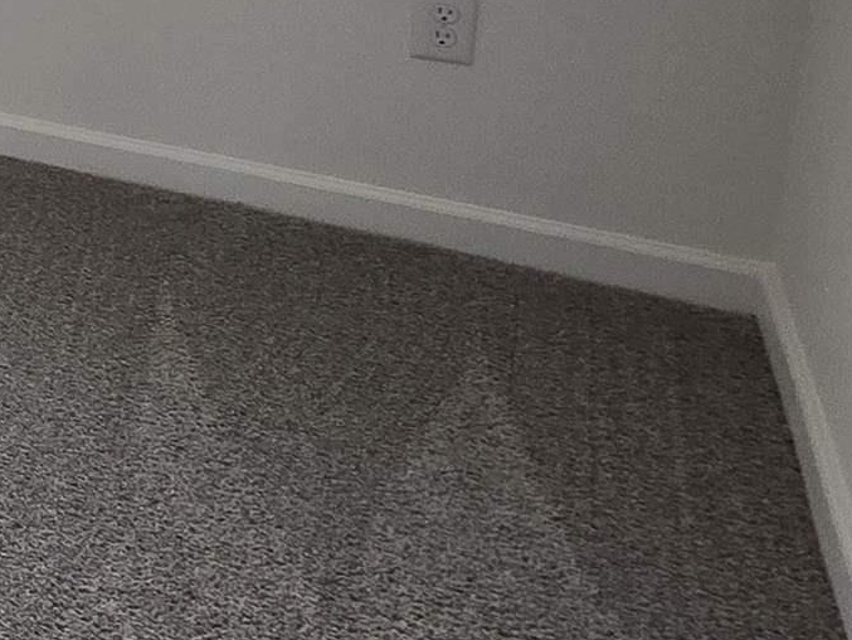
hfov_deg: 18.5
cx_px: -904
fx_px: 1452
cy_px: -219
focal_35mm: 59
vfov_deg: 22.0
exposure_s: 1/60
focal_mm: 2.2
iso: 64
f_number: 2.2
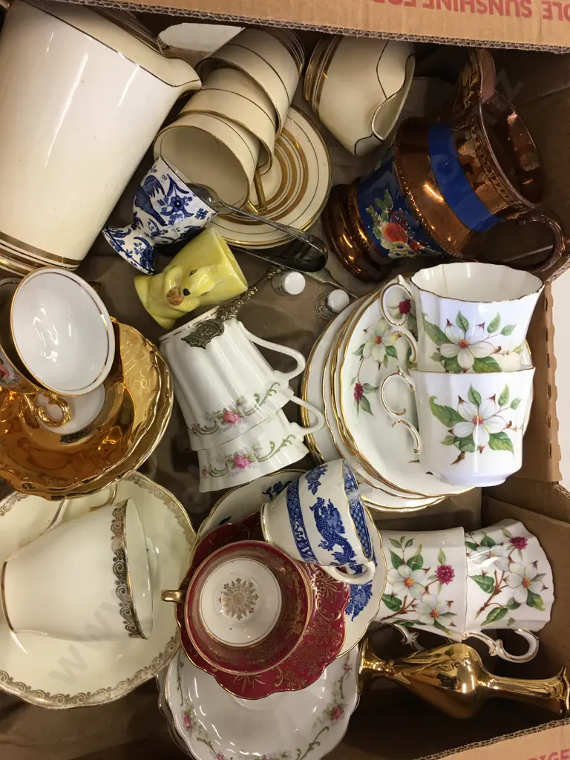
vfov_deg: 61.7
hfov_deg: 48.2
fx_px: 637
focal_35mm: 29
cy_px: 380
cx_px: 285
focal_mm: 4.15
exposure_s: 1/33
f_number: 2.2
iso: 64
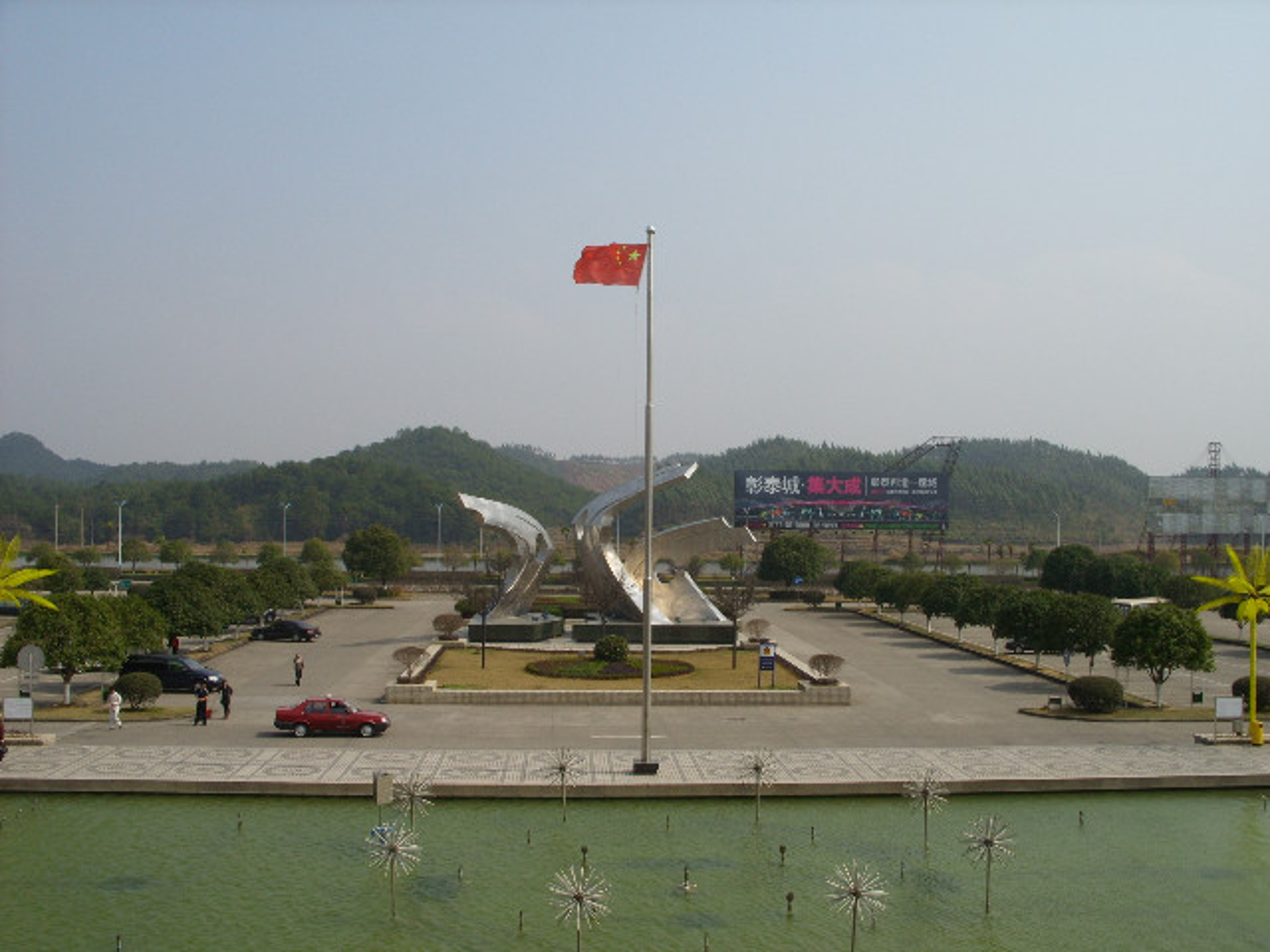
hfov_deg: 49.0
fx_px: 1394
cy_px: 476
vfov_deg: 37.7
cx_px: 635
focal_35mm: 38
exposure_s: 1/353
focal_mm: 7.8
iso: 50
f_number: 7.4
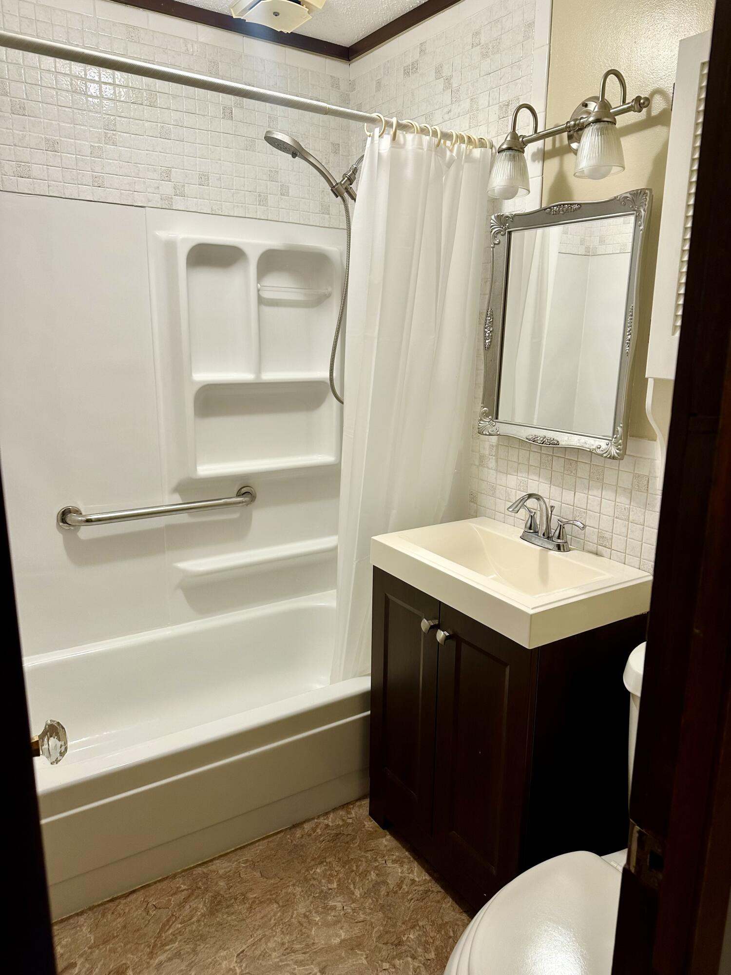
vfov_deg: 71.6
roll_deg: -1.4
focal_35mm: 24
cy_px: 488
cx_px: 366
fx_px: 676
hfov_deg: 56.8
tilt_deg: -13.6
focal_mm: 6.86
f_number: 1.78
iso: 125
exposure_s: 1/60
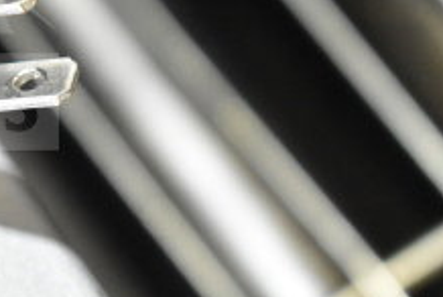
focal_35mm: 230
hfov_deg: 8.8
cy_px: -11
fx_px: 2839
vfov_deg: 6.0
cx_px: -171
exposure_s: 1/160
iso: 6400
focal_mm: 55
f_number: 6.3
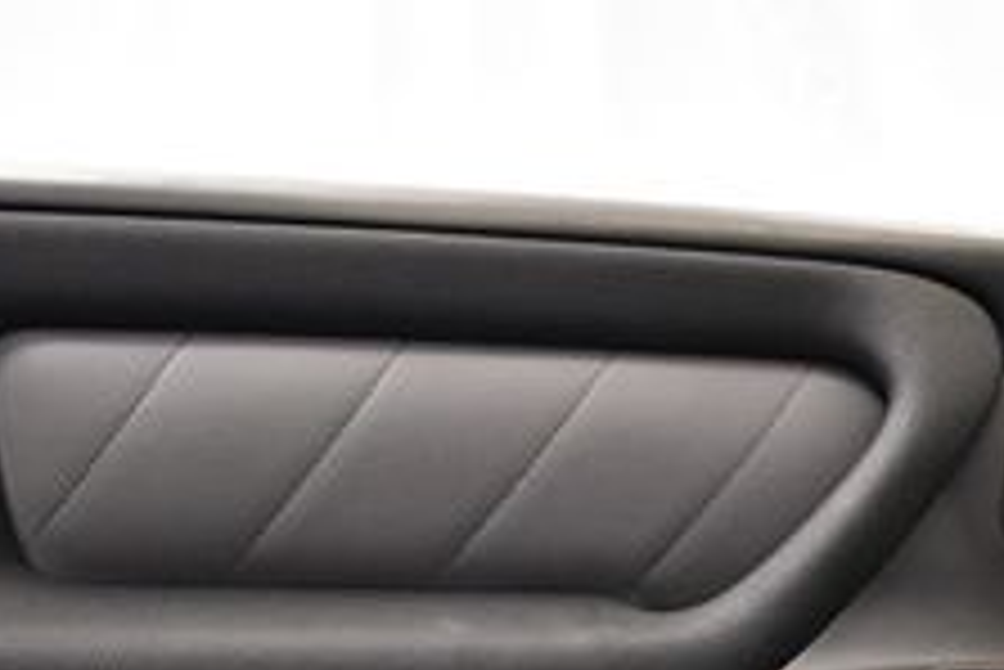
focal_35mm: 86
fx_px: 2400
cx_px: 738
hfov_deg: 23.4
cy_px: 809
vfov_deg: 15.3
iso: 2200
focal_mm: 20
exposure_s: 1/125
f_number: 3.8
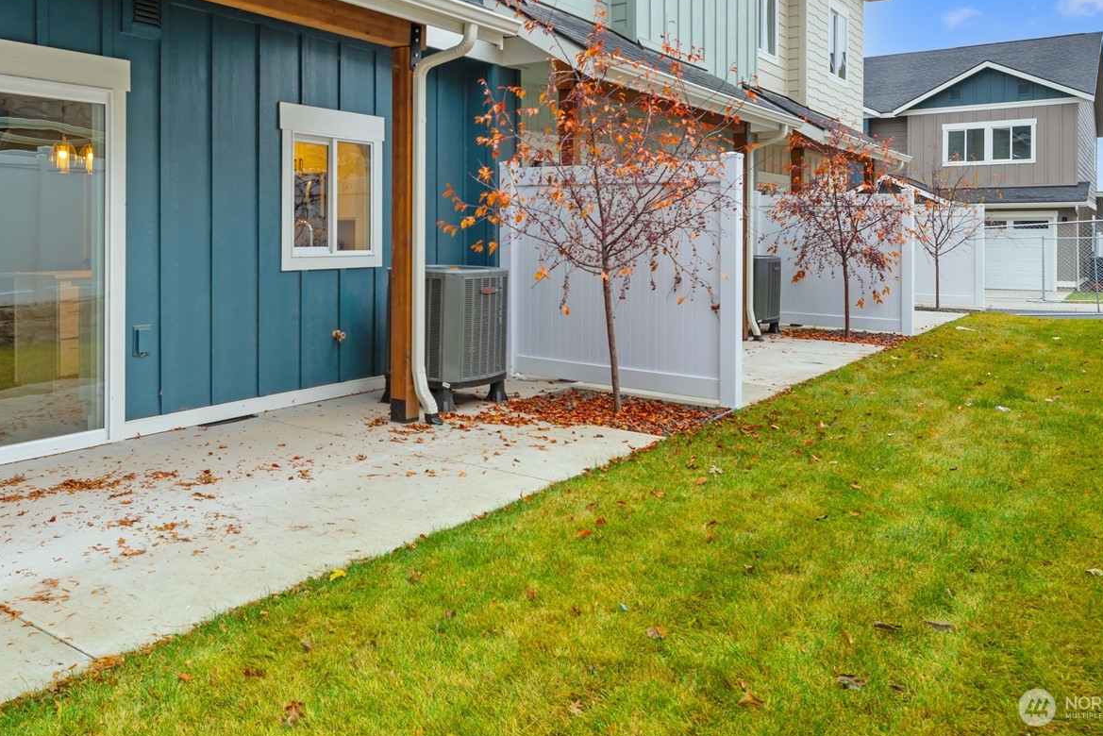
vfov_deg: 44.0
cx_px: 404
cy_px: 218
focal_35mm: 29
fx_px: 889
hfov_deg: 62.6
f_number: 7.1
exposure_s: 1/15
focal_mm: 20
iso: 100
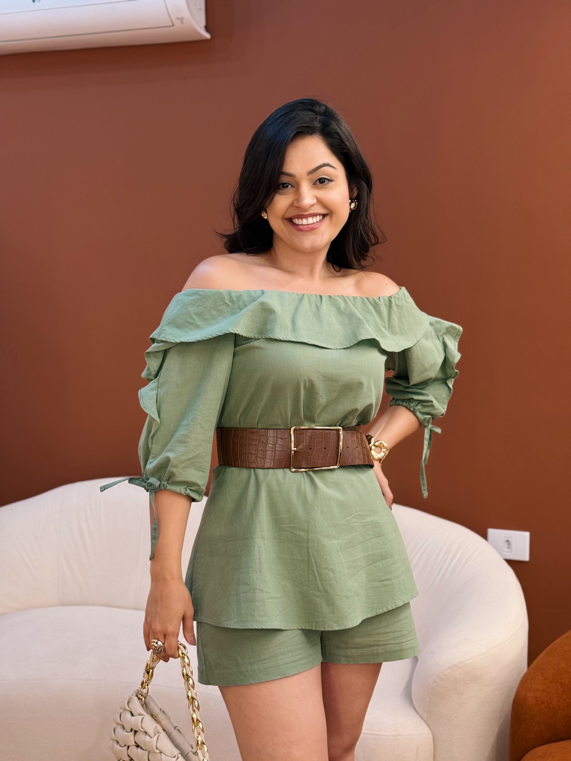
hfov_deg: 30.3
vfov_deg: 39.7
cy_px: 380
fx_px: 1056
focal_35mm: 48
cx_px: 286
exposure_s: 1/60
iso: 125
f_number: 1.78
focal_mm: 6.76
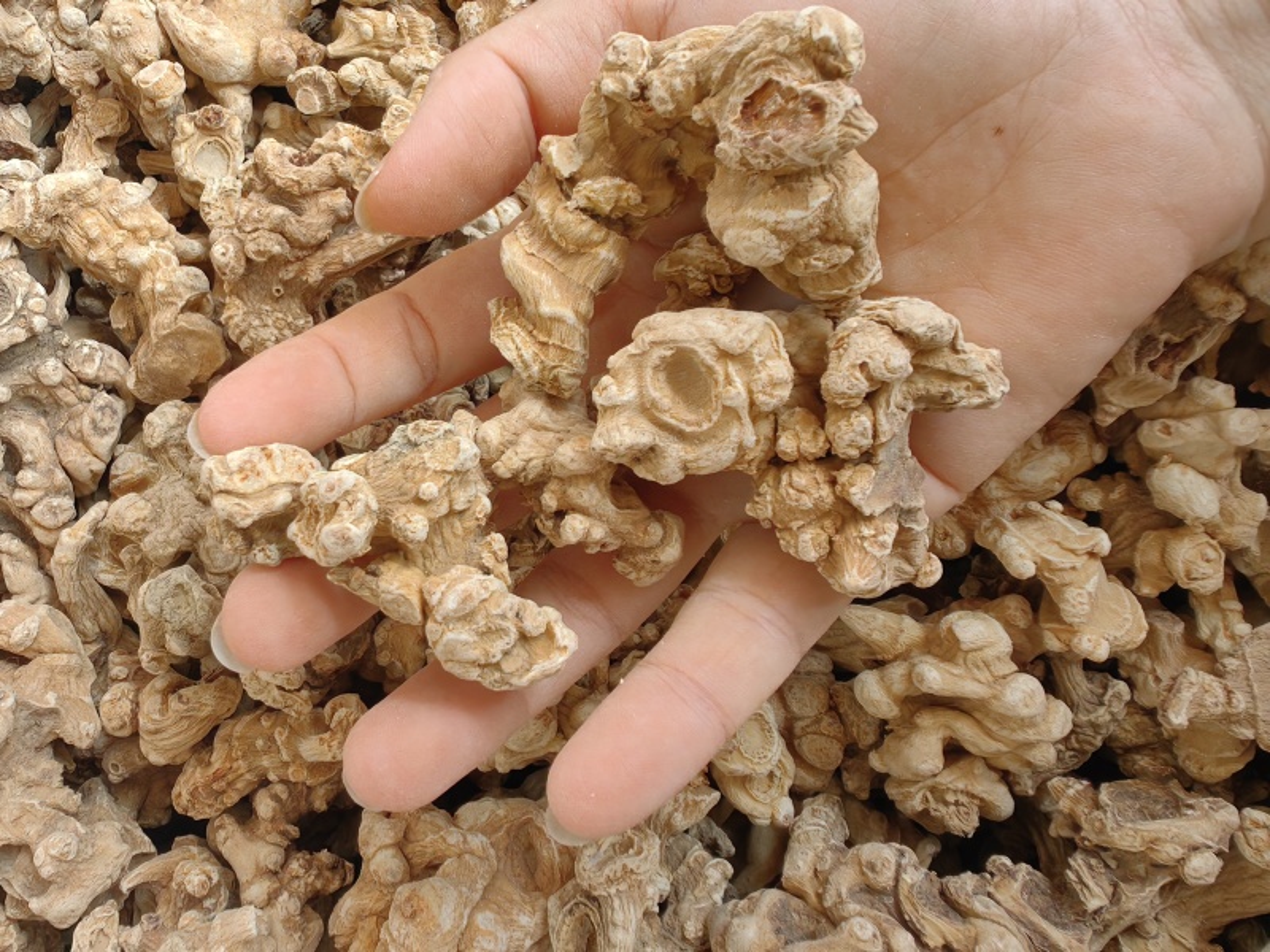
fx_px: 991
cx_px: 635
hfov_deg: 65.3
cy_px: 476
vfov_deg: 51.4
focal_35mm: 27
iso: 80
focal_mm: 1.76
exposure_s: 1/100
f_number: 2.2
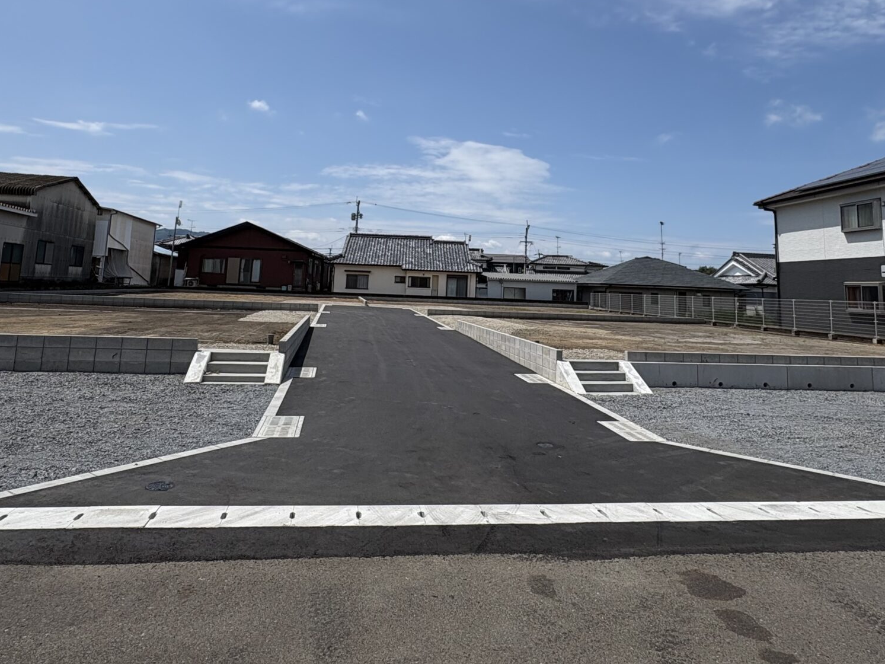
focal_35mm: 24
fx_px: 614
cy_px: 202
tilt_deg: +9.4
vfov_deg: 55.2
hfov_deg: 71.6
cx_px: 443
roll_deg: -1.4
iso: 50
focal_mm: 2.22
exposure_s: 1/2985
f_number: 2.2
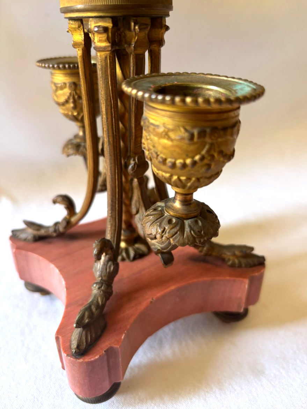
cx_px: 154
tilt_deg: -27.9
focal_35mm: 26
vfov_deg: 67.3
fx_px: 307
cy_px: 204
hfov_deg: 53.1
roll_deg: +2.1
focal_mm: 5.96
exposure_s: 1/62
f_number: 1.6
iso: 125
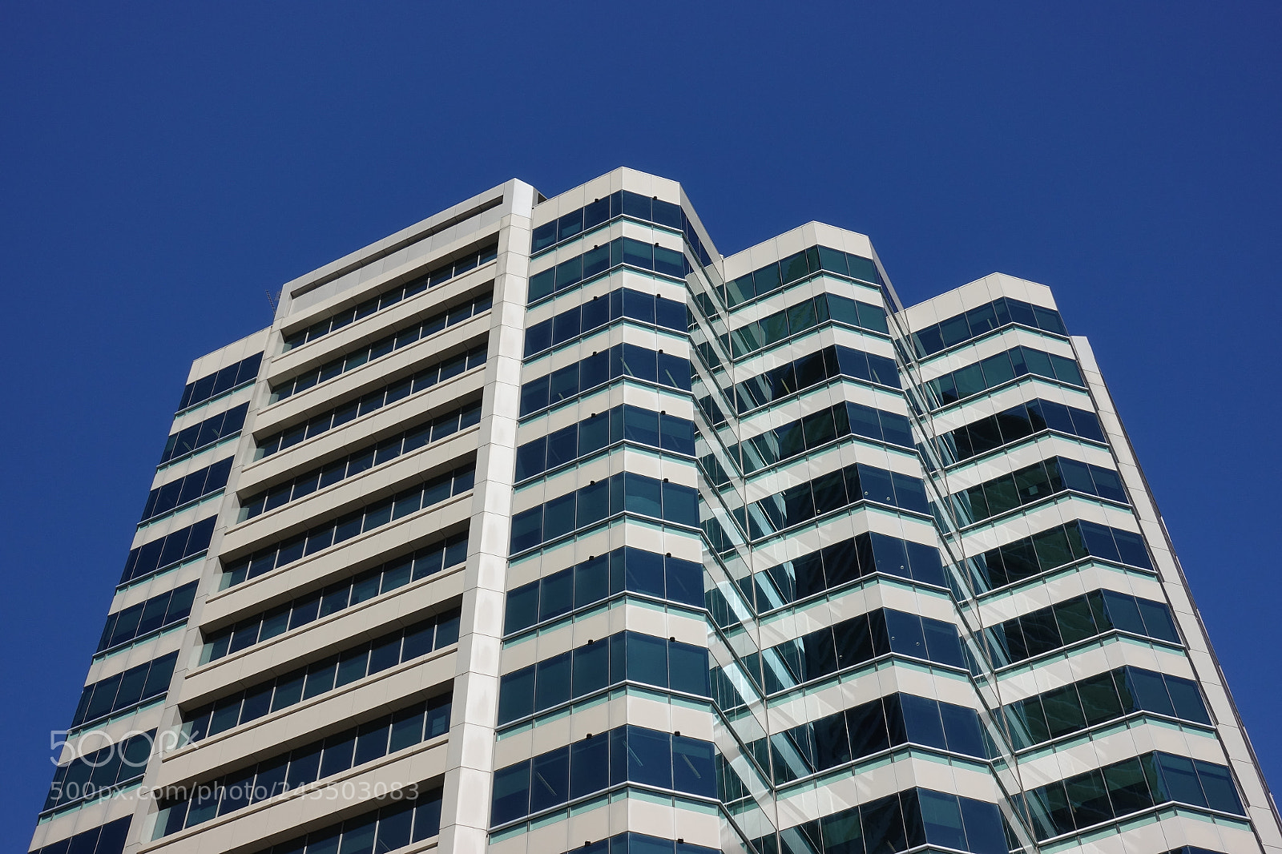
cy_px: 427
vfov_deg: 29.2
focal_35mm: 46
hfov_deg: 42.8
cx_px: 641
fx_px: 1638
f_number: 8
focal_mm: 16.84
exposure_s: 1/400
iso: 125
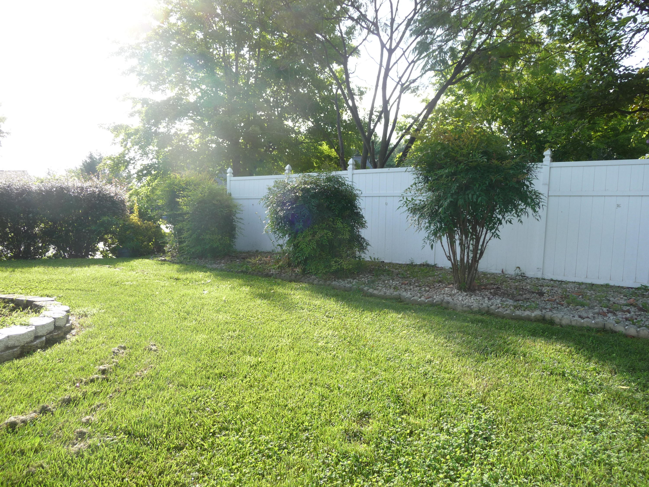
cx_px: 324
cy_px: 244
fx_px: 525
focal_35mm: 28
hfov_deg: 63.4
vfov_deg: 49.7
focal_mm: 4.7
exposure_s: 1/200
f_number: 3.3
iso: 100
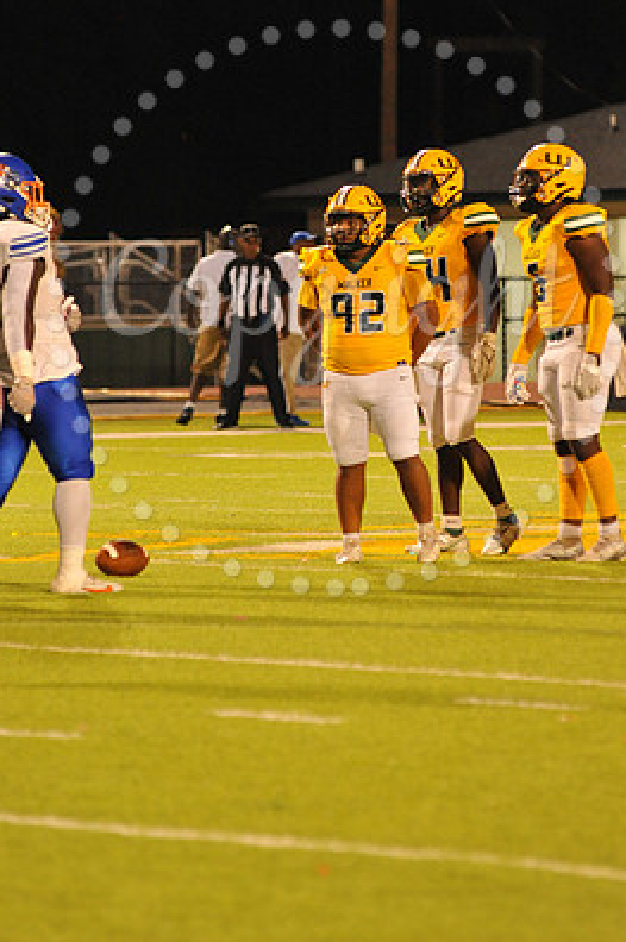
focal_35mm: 293
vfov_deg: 7.0
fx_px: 7662
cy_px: 304
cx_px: 336
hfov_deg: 4.7
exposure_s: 1/160
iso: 3200
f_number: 4
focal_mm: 200
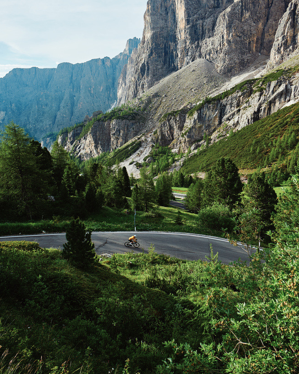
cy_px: 160
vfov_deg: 61.9
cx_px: 146
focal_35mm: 28
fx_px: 310
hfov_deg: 51.5
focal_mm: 16
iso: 160
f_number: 3.2
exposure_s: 1/1250
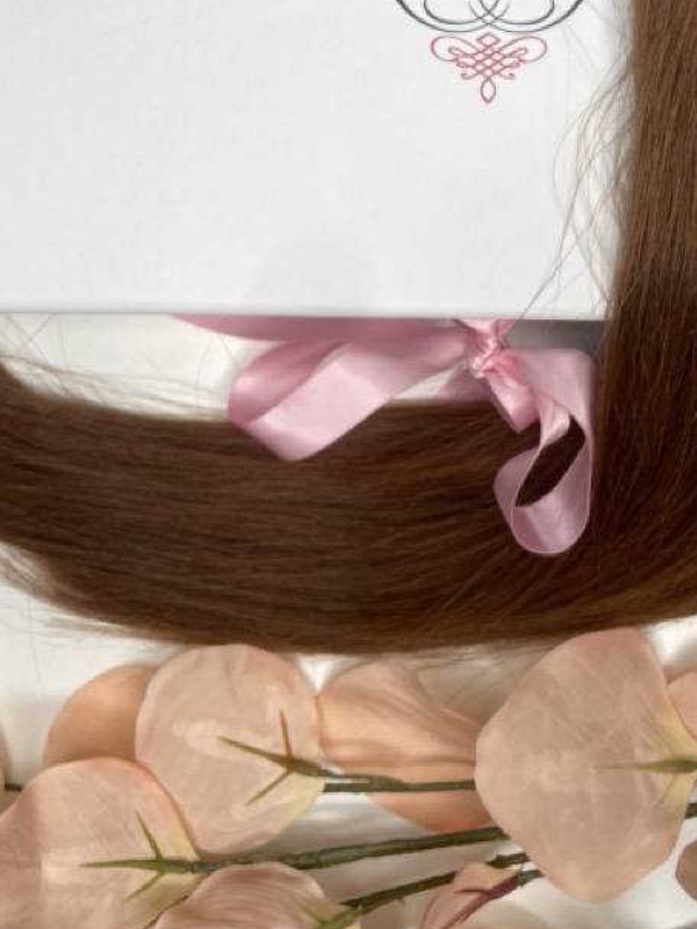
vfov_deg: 33.1
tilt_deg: -86.0
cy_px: 89
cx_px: 490
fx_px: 1476
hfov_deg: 26.3
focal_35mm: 55
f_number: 1.6
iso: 32
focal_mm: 4.2
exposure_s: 1/100
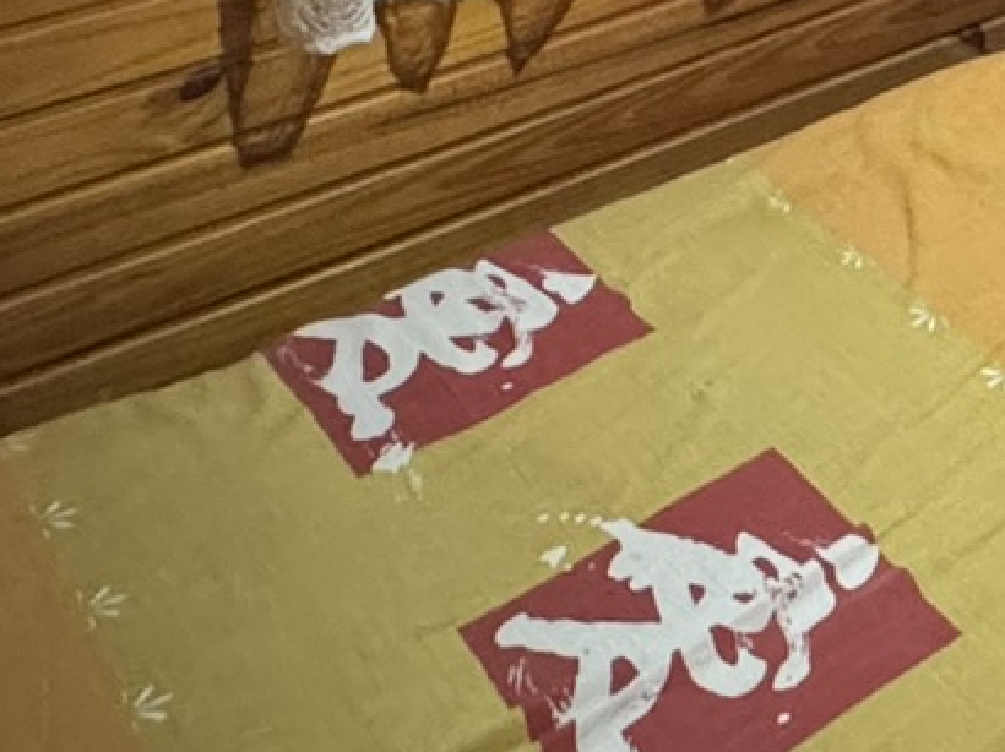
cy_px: -461
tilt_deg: -11.2
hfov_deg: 24.9
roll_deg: +0.3
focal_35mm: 70
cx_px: 1233
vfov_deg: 18.1
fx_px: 2031
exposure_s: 1/60
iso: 1250
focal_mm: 2.22
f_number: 2.2
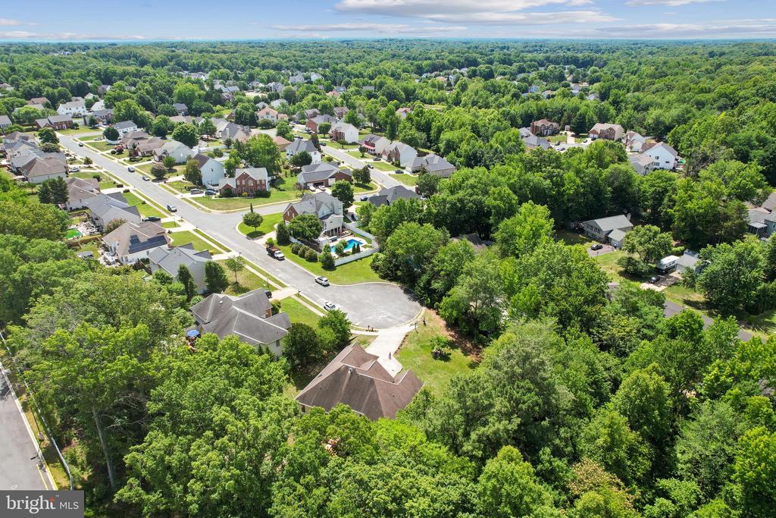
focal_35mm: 22
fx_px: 474
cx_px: 388
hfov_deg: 78.6
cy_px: 259
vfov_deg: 57.2
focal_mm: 8.4
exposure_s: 1/800
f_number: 2.8
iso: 100
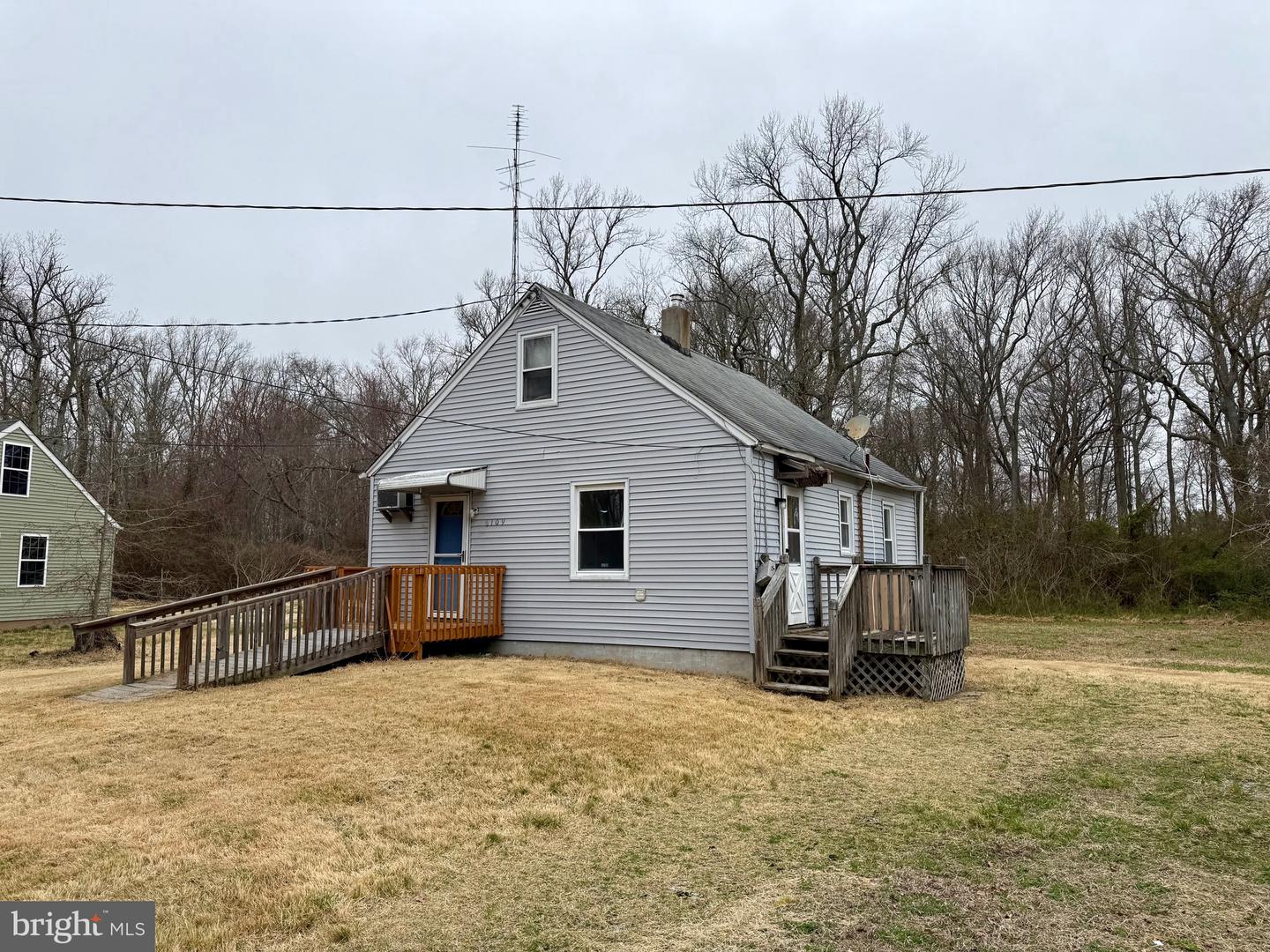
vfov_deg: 56.8
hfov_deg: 71.6
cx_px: 635
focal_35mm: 24
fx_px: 881
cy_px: 476
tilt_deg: +8.4
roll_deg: -0.4
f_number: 1.78
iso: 80
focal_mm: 6.76
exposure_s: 1/3279
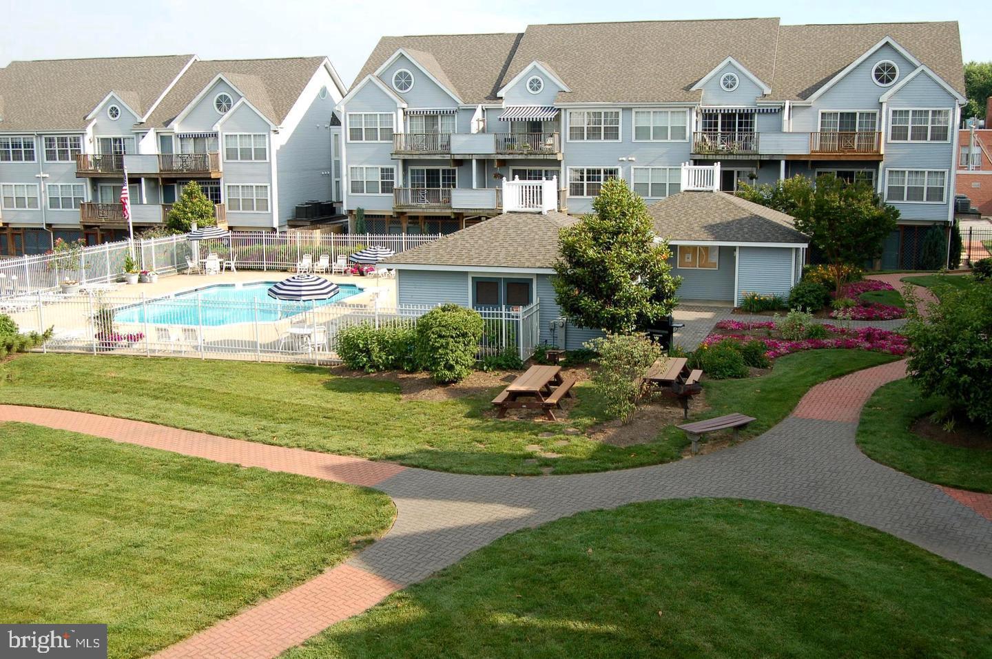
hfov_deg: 49.6
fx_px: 1074
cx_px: 496
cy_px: 330
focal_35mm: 39
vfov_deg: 34.1
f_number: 8
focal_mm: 26
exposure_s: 1/250
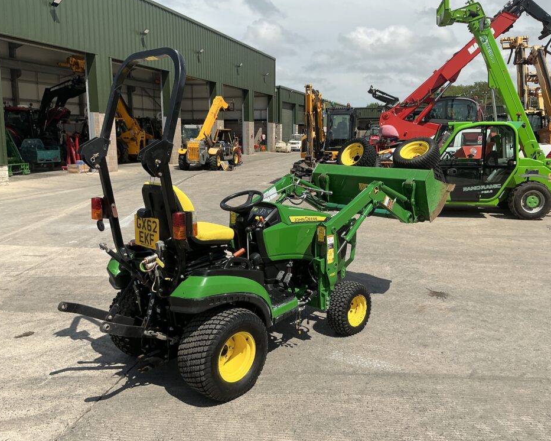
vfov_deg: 48.5
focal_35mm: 30
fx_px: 489
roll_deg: +1.3
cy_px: 223
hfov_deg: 58.8
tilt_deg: -8.7
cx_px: 267
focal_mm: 3
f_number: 1.8
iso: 25
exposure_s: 1/2320
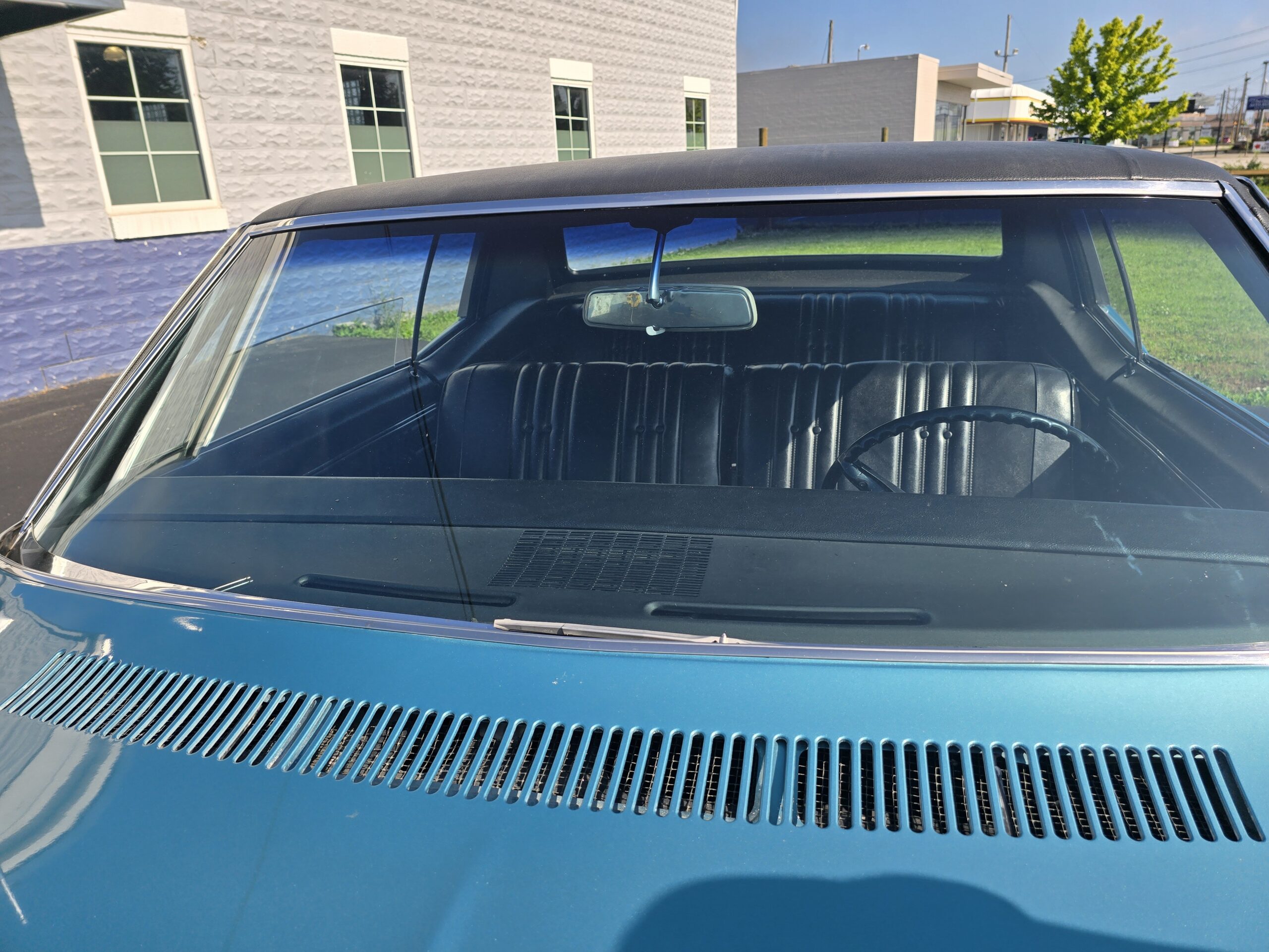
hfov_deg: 73.9
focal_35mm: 23
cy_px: 476
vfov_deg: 58.9
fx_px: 843
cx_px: 634
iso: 12
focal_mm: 6.3
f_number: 1.7
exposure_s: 1/671
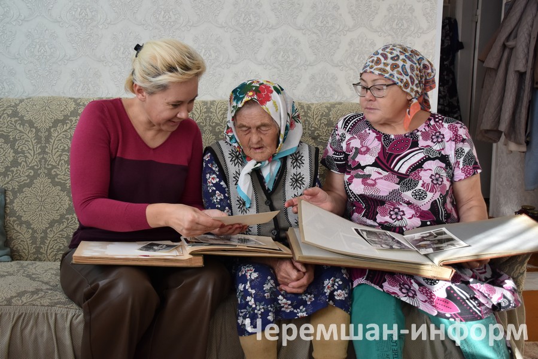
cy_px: 180
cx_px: 269
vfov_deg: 36.9
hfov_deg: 53.1
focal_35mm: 36
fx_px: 538
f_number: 3.8
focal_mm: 24
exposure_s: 1/250
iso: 720
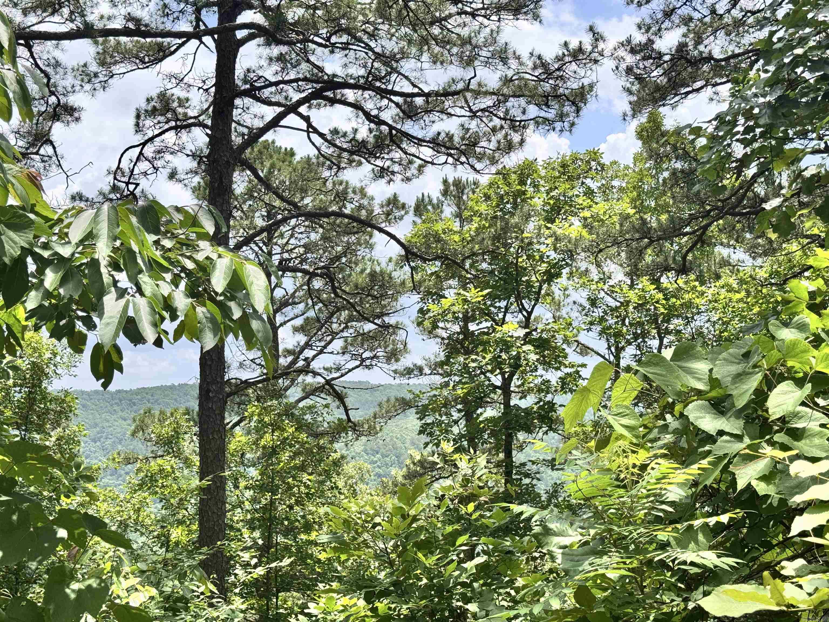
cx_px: 414
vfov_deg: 30.3
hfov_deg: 39.7
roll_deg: +1.7
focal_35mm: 48
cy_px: 311
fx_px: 1150
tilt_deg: +4.0
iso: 64
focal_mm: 6.76
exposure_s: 1/4049
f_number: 1.78
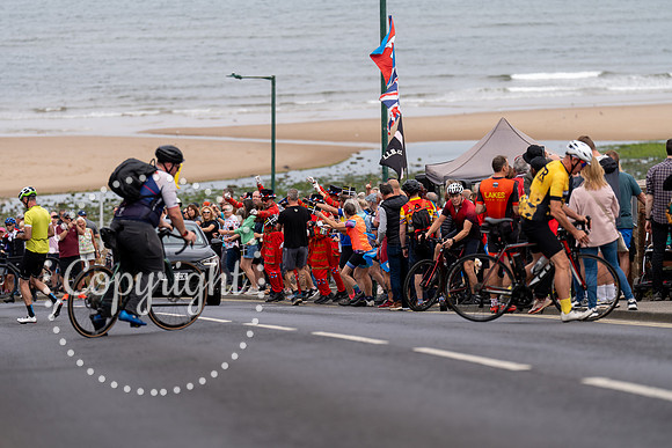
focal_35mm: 200
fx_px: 3736
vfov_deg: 6.9
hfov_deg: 10.3
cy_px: 224
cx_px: 336
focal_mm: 200
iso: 100
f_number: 3.5
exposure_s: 1/640
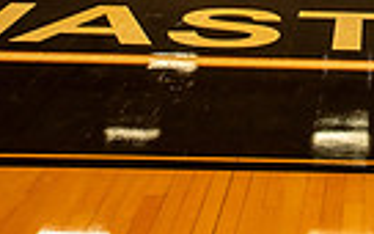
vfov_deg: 9.9
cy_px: -333
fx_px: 1172
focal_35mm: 115
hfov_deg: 17.5
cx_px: 404
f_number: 7.1
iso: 640
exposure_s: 1/400
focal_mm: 34
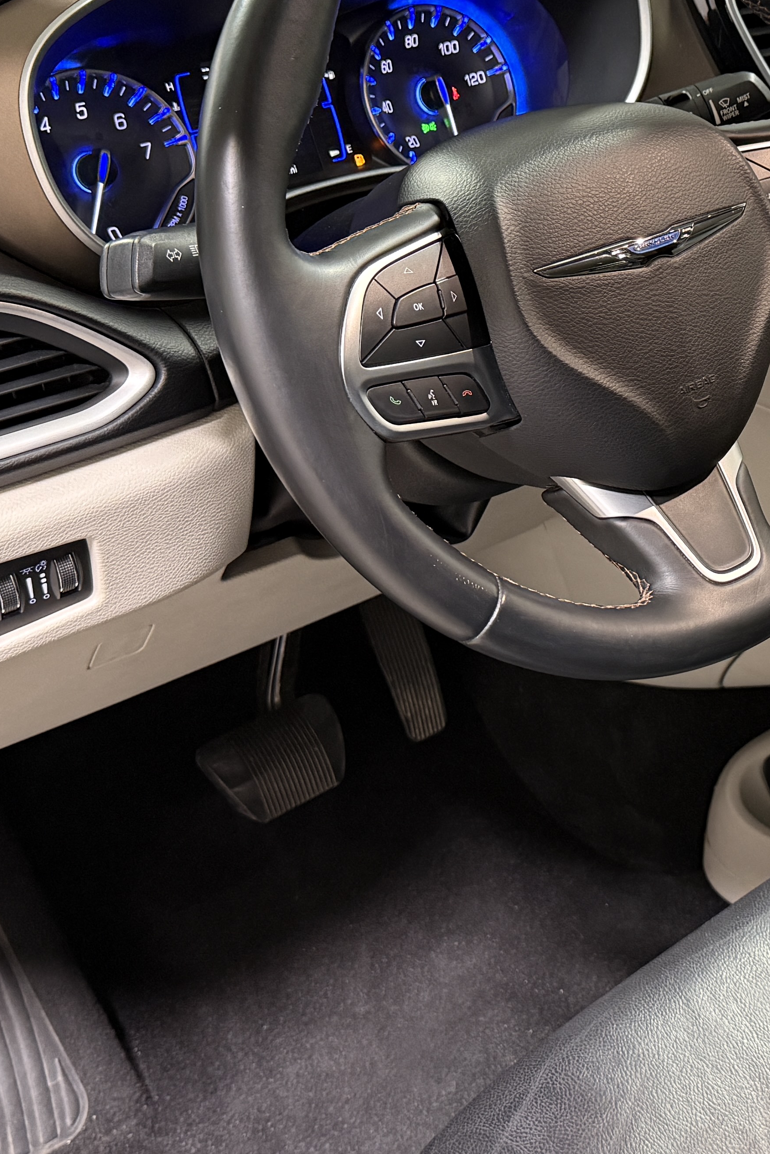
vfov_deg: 36.7
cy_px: 450
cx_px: 798
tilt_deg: -26.9
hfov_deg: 23.8
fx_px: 1732
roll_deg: -0.5
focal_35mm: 54
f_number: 1.78
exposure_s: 1/60
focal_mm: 6.76
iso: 400
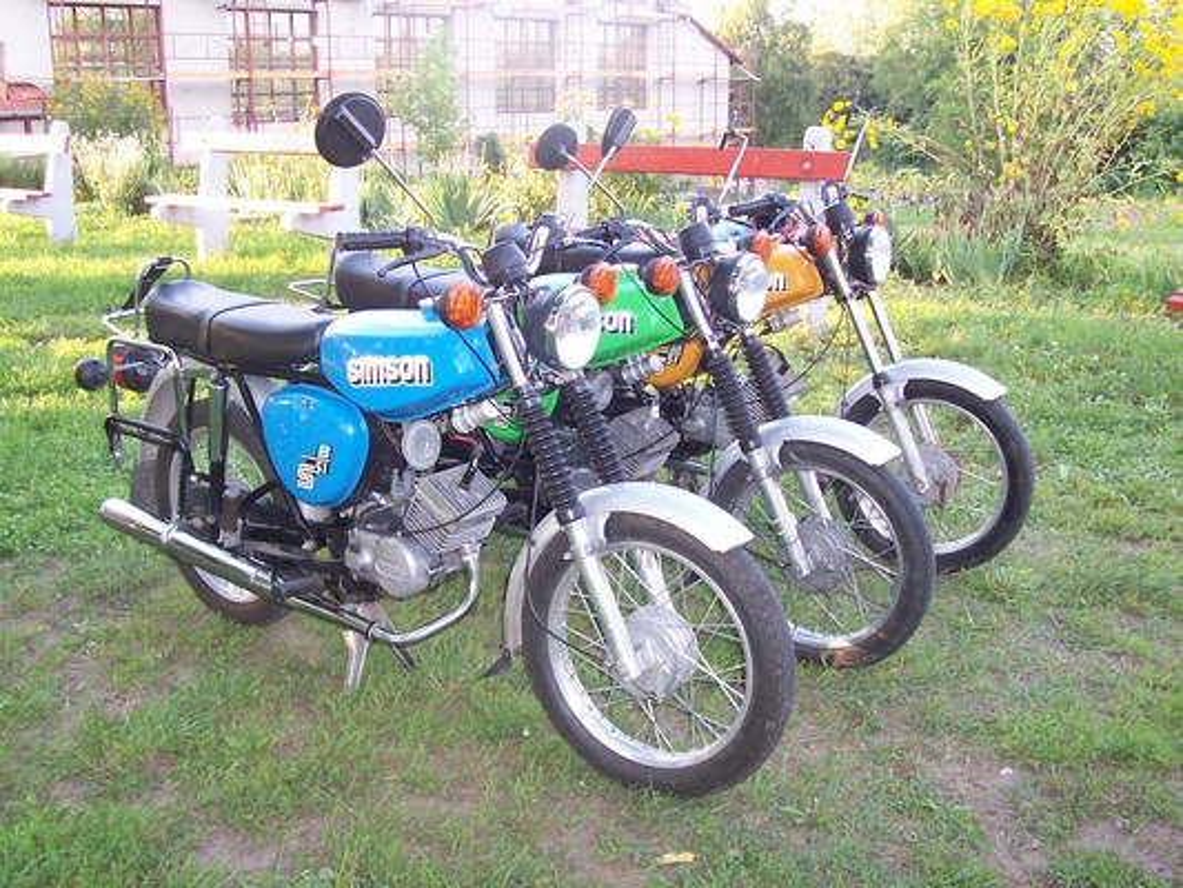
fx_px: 1265
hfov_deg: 50.1
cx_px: 592
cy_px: 444
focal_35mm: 37
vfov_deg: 38.7
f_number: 2.8
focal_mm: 5.6
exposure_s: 1/60
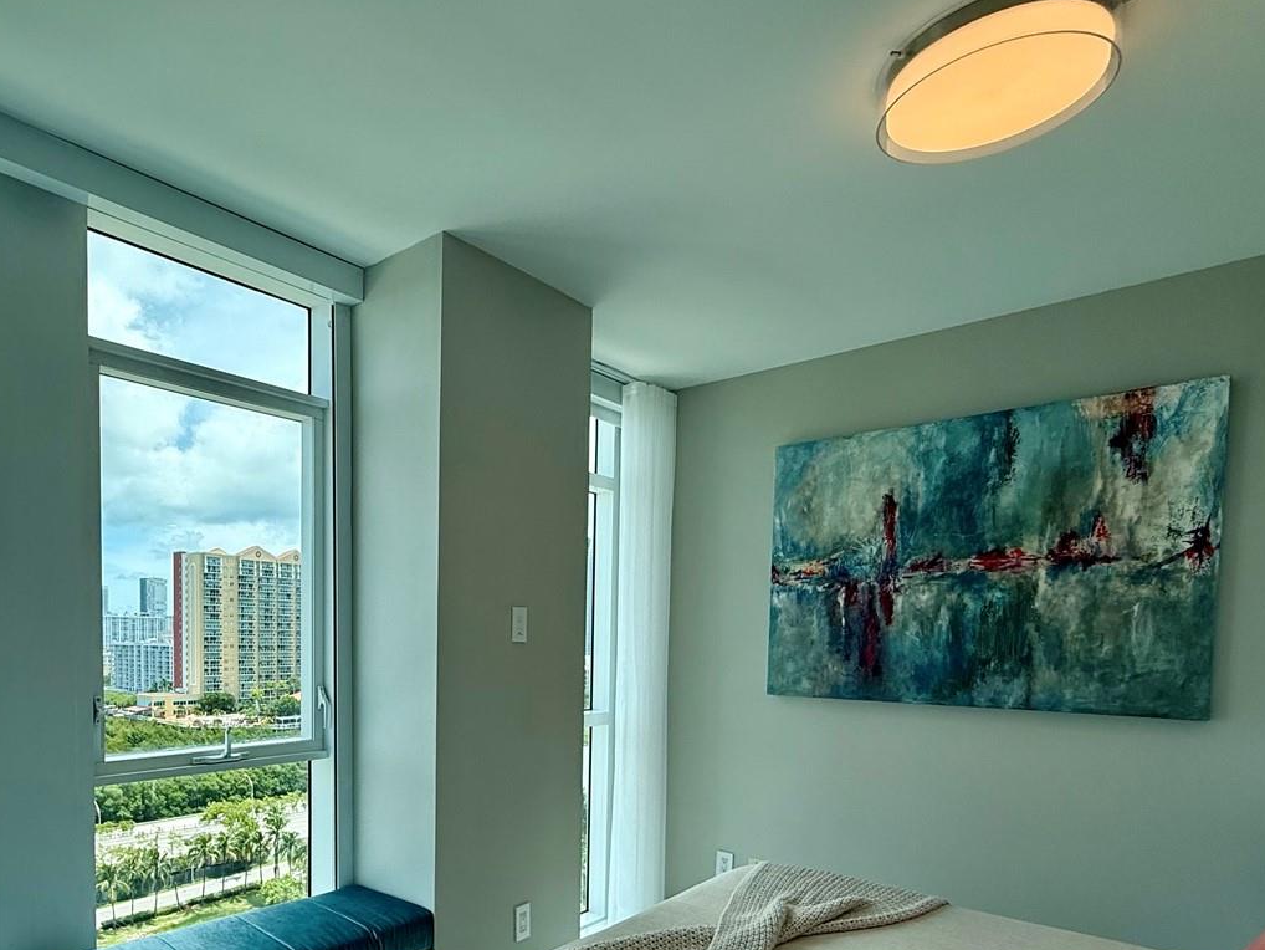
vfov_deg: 58.9
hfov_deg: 74.1
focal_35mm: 22
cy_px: 675
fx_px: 804
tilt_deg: -2.3
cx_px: 425
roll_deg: -0.7
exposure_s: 1/694
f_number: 2.2
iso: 64
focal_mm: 2.22
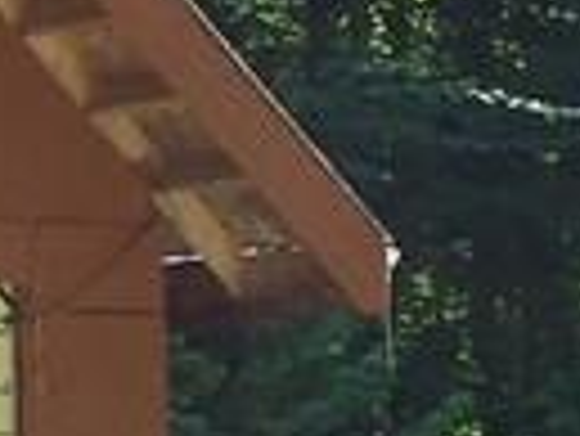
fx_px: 5048
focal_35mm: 301
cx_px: -463
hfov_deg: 6.4
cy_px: 611
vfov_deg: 4.9
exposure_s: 1/160
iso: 64
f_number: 2.8
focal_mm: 6.3
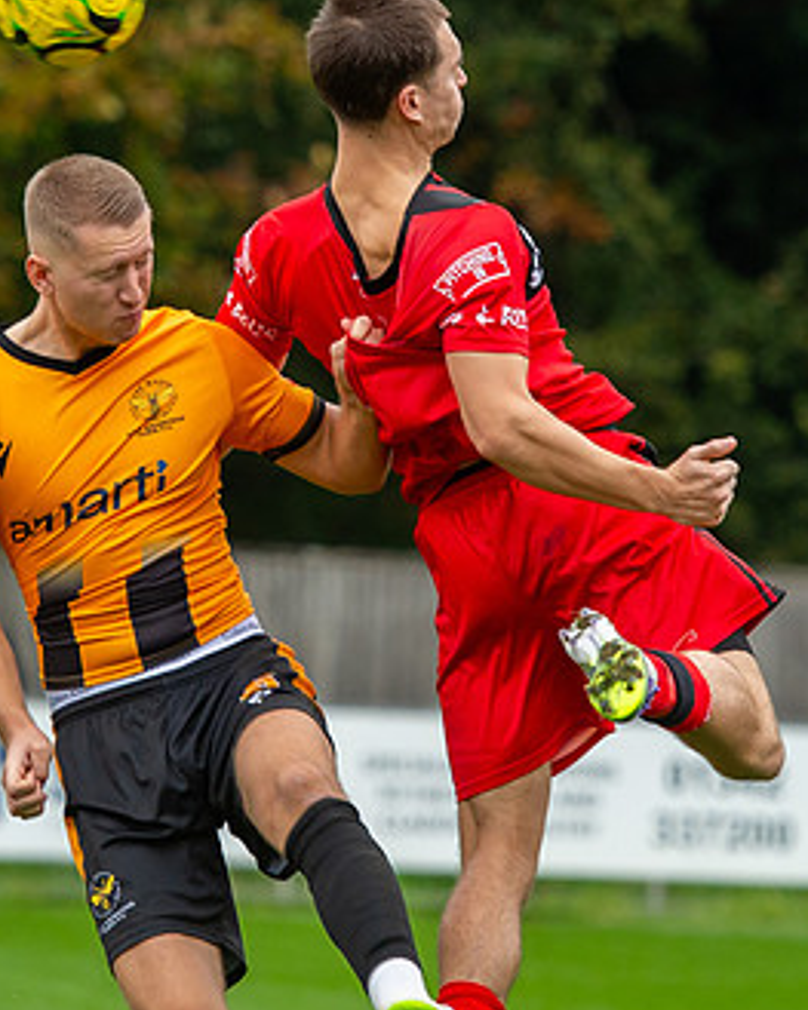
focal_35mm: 487
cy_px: 260
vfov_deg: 4.0
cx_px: 333
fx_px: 14564
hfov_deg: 3.2
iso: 800
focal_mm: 170
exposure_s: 1/1250
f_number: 4.5
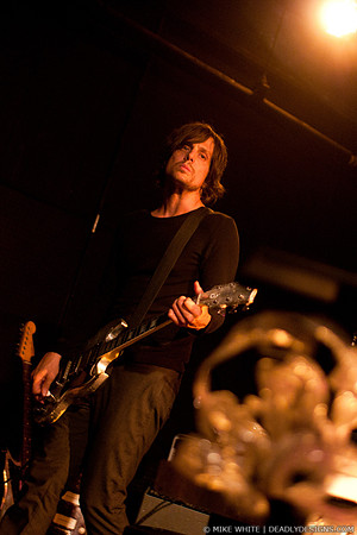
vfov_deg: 43.6
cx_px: 178
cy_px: 268
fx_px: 669
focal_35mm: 45
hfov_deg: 29.9
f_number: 1.4
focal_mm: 30
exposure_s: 1/100
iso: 1000
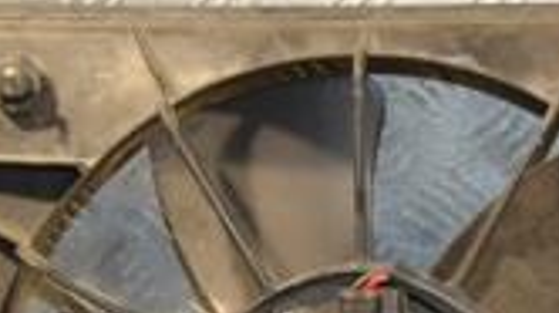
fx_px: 2192
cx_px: 546
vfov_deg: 8.1
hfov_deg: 14.3
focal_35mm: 148
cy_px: 347
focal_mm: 26
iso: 800
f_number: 5
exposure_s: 1/125
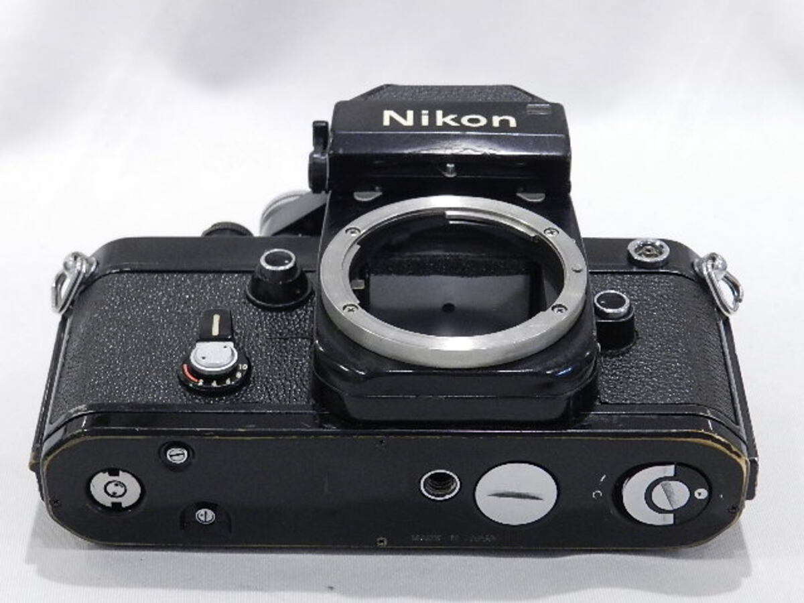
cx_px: 402
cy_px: 302
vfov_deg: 17.6
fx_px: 1951
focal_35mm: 84
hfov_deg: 23.3
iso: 800
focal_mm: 14.9
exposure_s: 1/50
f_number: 4.4
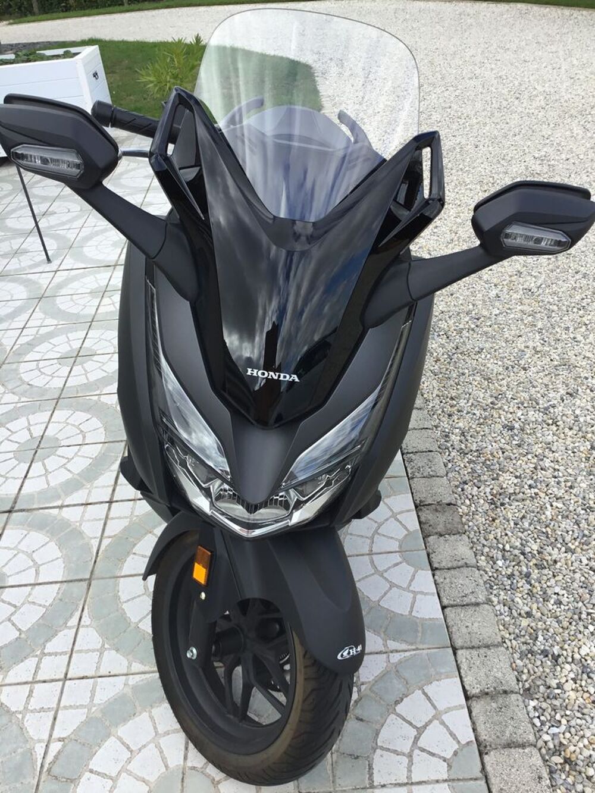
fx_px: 710
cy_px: 396
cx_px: 298
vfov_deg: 58.3
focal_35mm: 31
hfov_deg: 45.4
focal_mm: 3.3
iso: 25
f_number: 2.4
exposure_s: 1/314
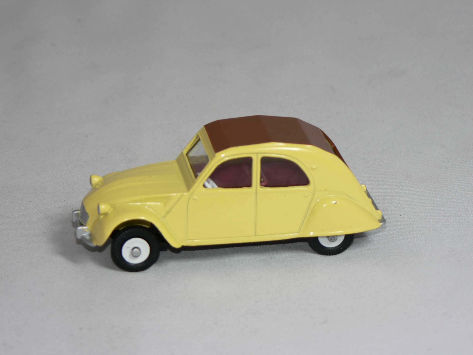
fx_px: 1776
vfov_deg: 11.4
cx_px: 236
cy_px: 178
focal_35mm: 130
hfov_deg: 15.2
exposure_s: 1/60
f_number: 3.2
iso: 80
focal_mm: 21.6
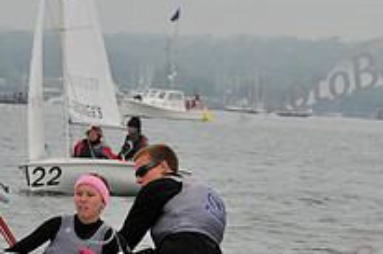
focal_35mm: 431
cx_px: 138
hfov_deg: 4.8
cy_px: 197
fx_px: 4582
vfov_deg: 3.2
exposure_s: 1/640
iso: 200
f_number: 8
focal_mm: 102
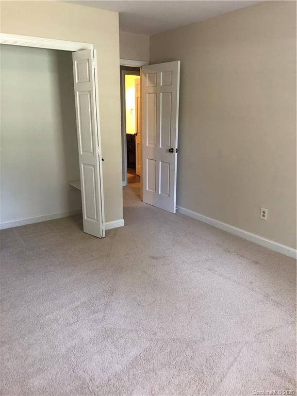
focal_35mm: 28
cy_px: 198
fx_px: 320
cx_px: 148
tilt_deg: -15.9
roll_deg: +0.7
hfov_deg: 49.7
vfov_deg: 63.4
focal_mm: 3.99
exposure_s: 1/20
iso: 40
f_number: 1.8
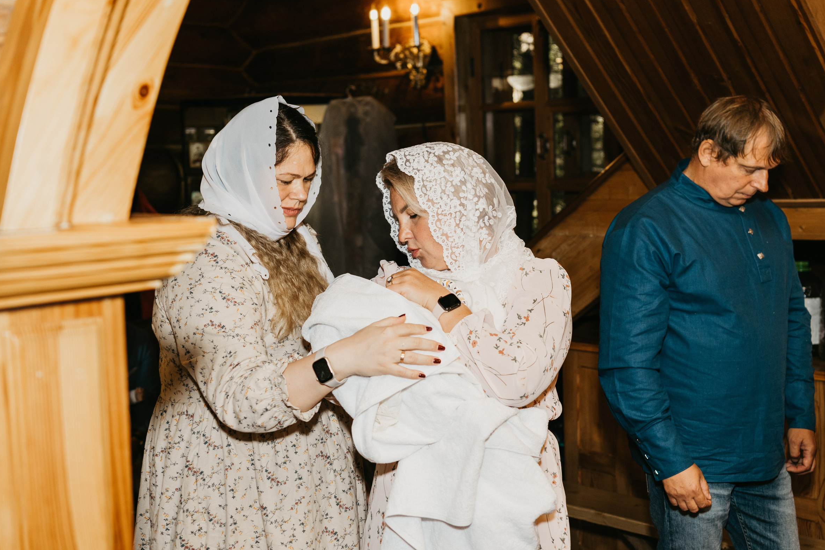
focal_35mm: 51
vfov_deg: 26.5
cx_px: 428
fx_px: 1169
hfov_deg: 38.9
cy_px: 290
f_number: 3.5
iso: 160
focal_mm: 44
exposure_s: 1/160
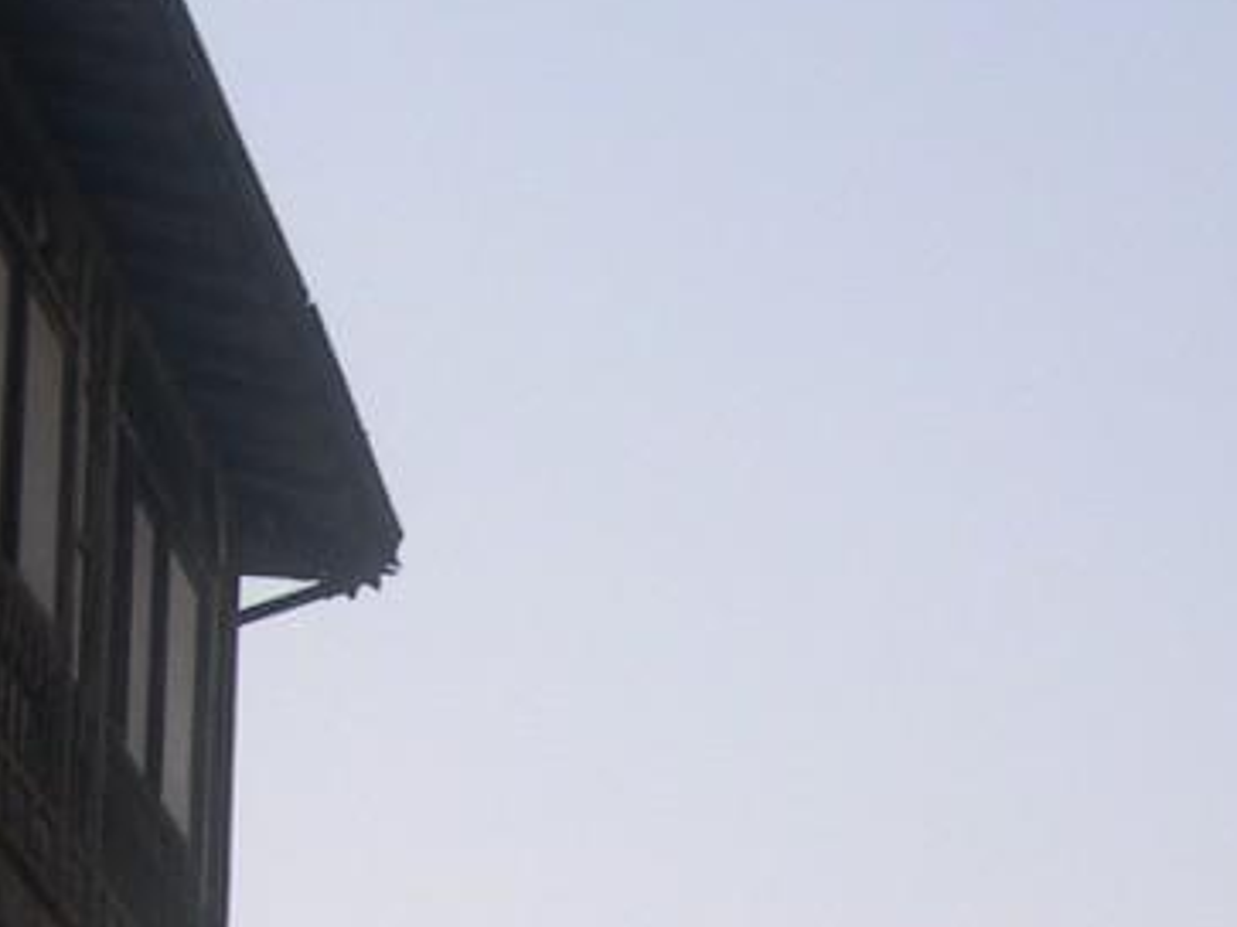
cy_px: 1448
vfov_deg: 10.6
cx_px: 1169
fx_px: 4787
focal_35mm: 134
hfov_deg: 14.5
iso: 100
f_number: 7.6
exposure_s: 1/142
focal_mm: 8
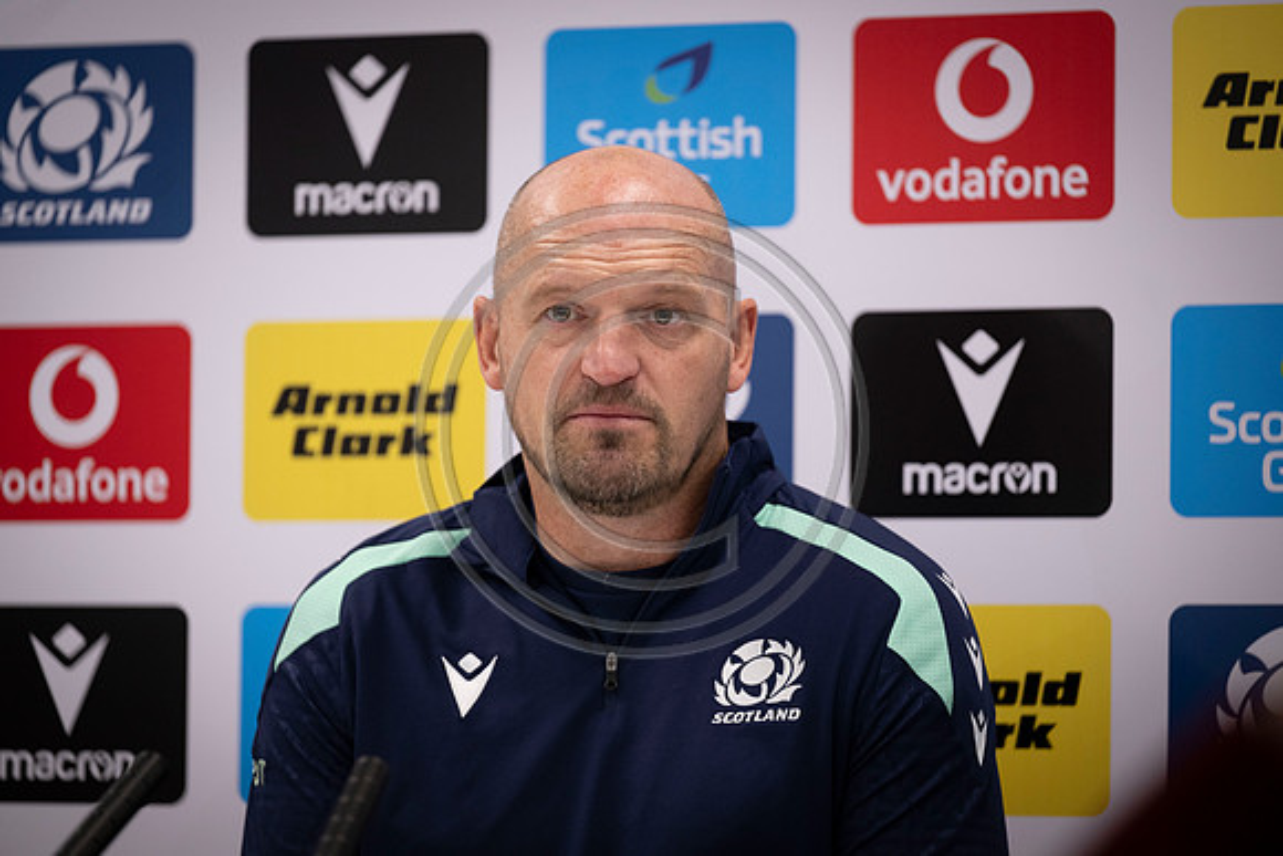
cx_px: 642
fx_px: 7129
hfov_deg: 10.3
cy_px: 428
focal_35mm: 200
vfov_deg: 6.9
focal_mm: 200
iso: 1250
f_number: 2.8
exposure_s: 1/200
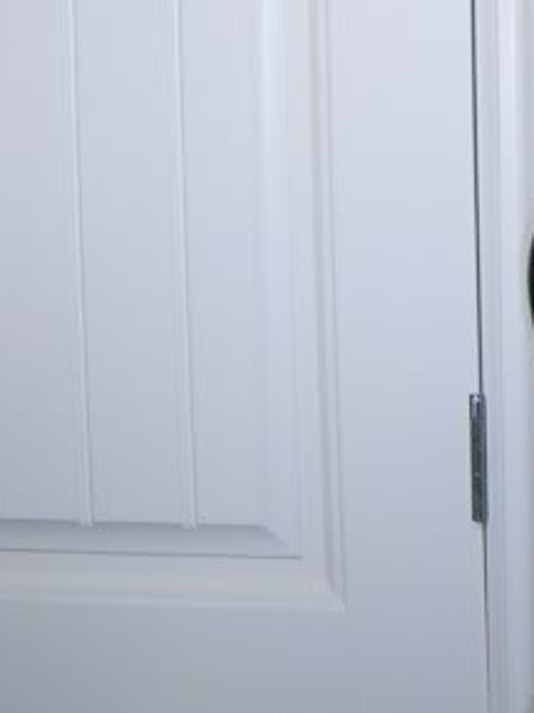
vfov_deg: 19.4
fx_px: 2058
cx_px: 733
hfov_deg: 14.1
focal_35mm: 100
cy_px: 138
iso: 50
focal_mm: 5.4
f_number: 2.8
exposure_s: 1/30
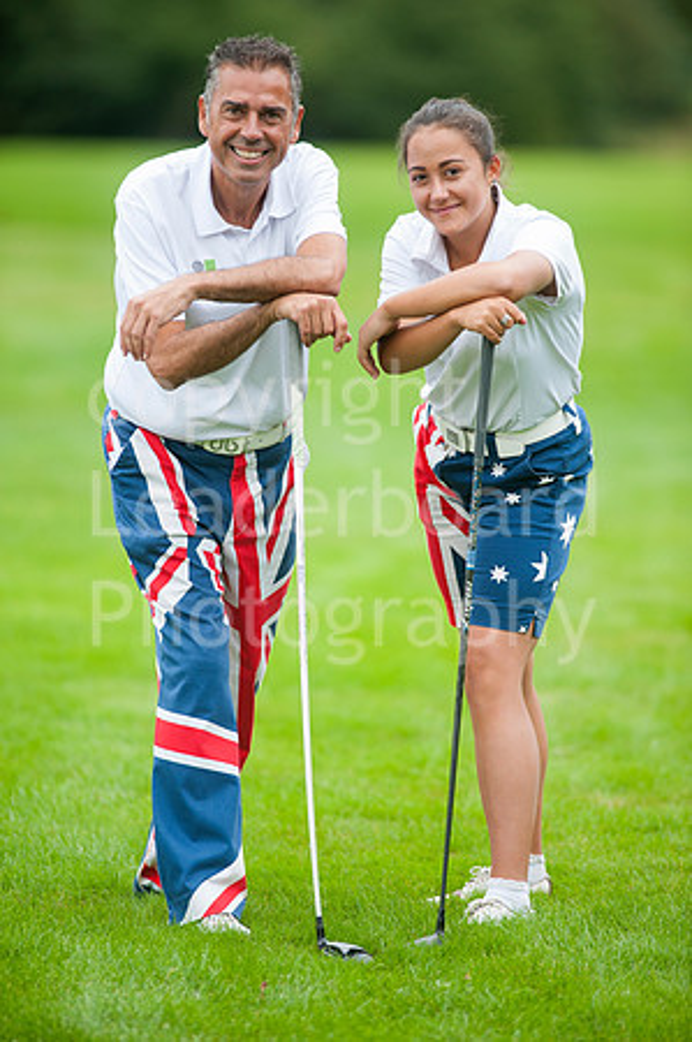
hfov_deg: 4.6
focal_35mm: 300
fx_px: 8669
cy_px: 521
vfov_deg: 6.9
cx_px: 346
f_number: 4
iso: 800
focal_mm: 300
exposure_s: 1/1000
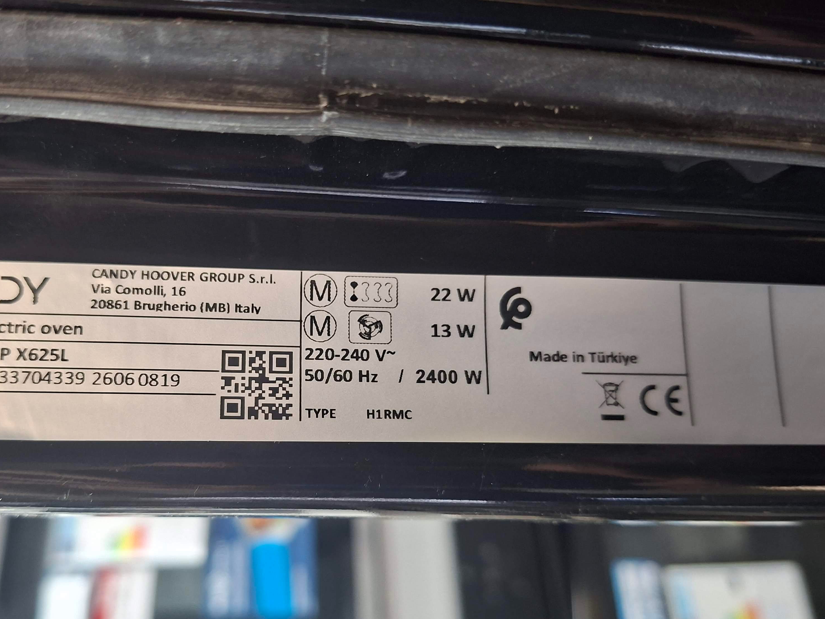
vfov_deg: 45.2
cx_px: 318
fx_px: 739
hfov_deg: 57.8
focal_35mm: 31
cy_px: 372
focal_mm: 5.54
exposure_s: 1/50
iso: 320
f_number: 1.8
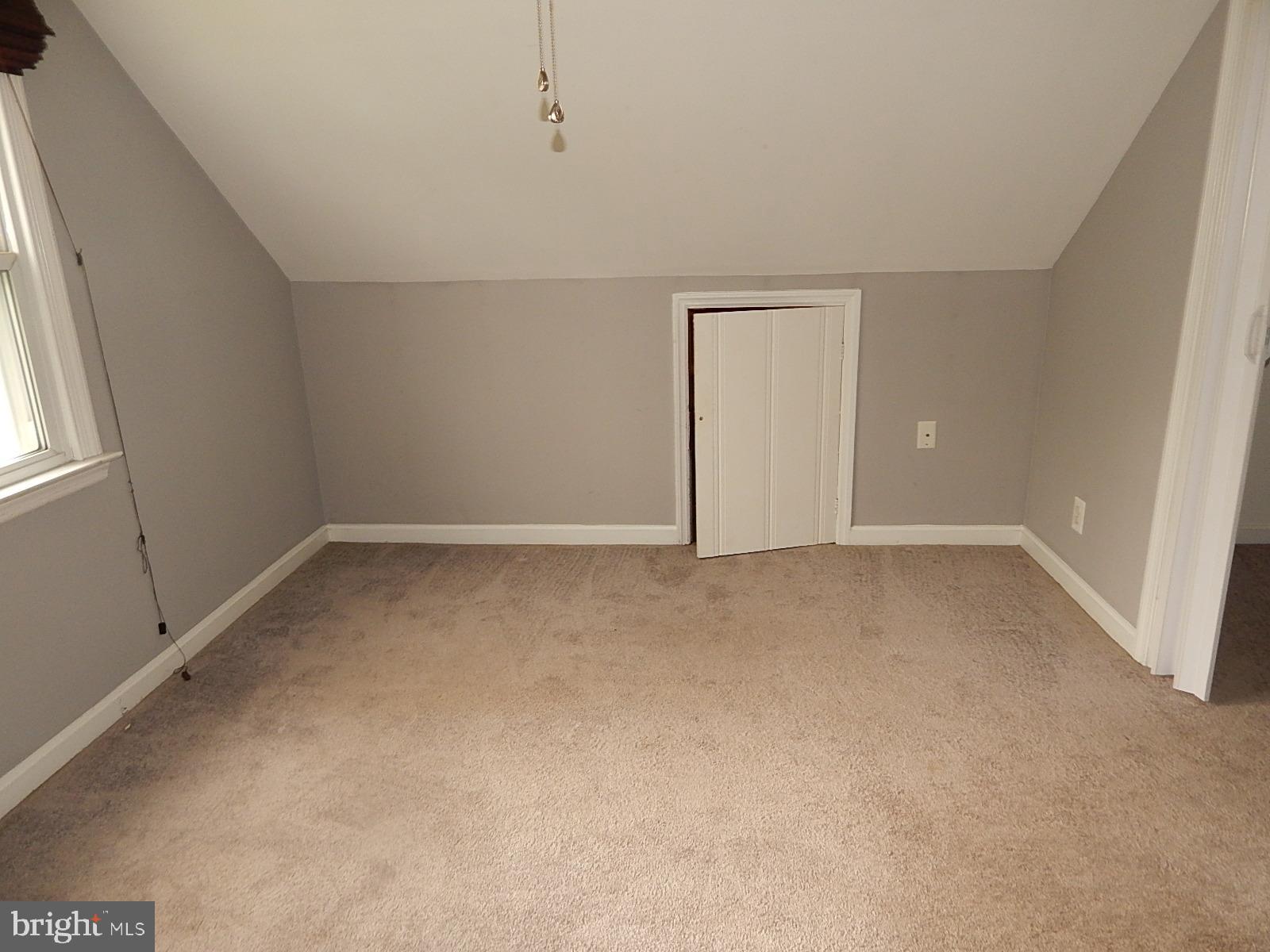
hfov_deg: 73.9
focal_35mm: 23
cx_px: 635
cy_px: 476
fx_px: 844
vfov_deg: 58.9
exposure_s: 1/30
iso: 200
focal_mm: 4.1
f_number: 3
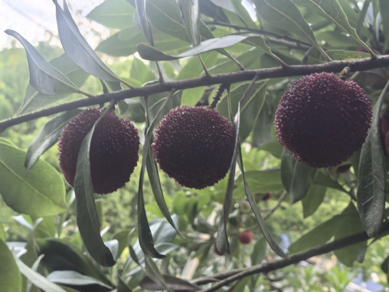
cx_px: 194
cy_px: 146
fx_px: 607
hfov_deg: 35.5
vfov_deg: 27.0
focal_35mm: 54
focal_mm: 6.98
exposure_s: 1/50
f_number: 4
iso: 160
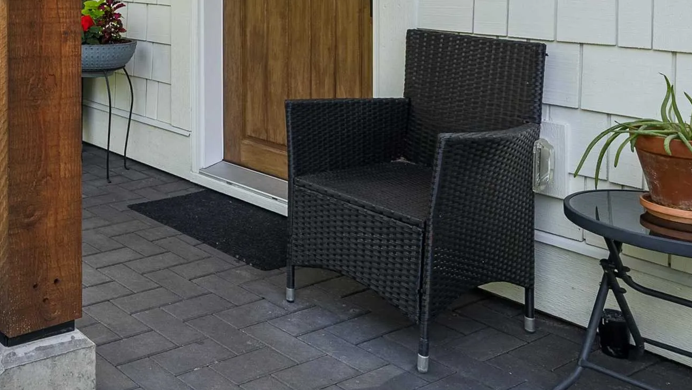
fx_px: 771
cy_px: -38
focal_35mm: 42
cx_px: -23
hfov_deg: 41.1
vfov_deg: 26.2
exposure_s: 1/4
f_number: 10
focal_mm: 17
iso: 100
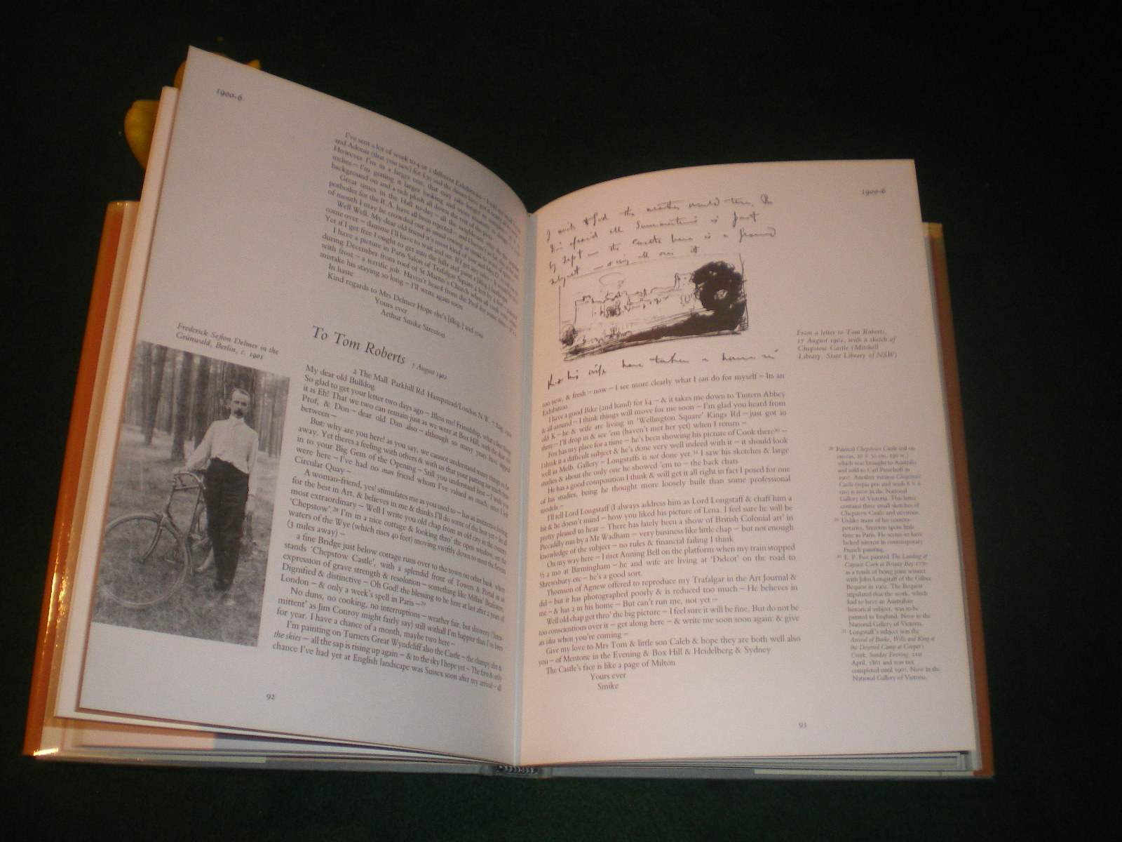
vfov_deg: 37.7
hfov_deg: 49.0
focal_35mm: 38
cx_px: 561
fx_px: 1232
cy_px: 421
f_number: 3.1
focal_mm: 6.3
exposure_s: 1/50
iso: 200
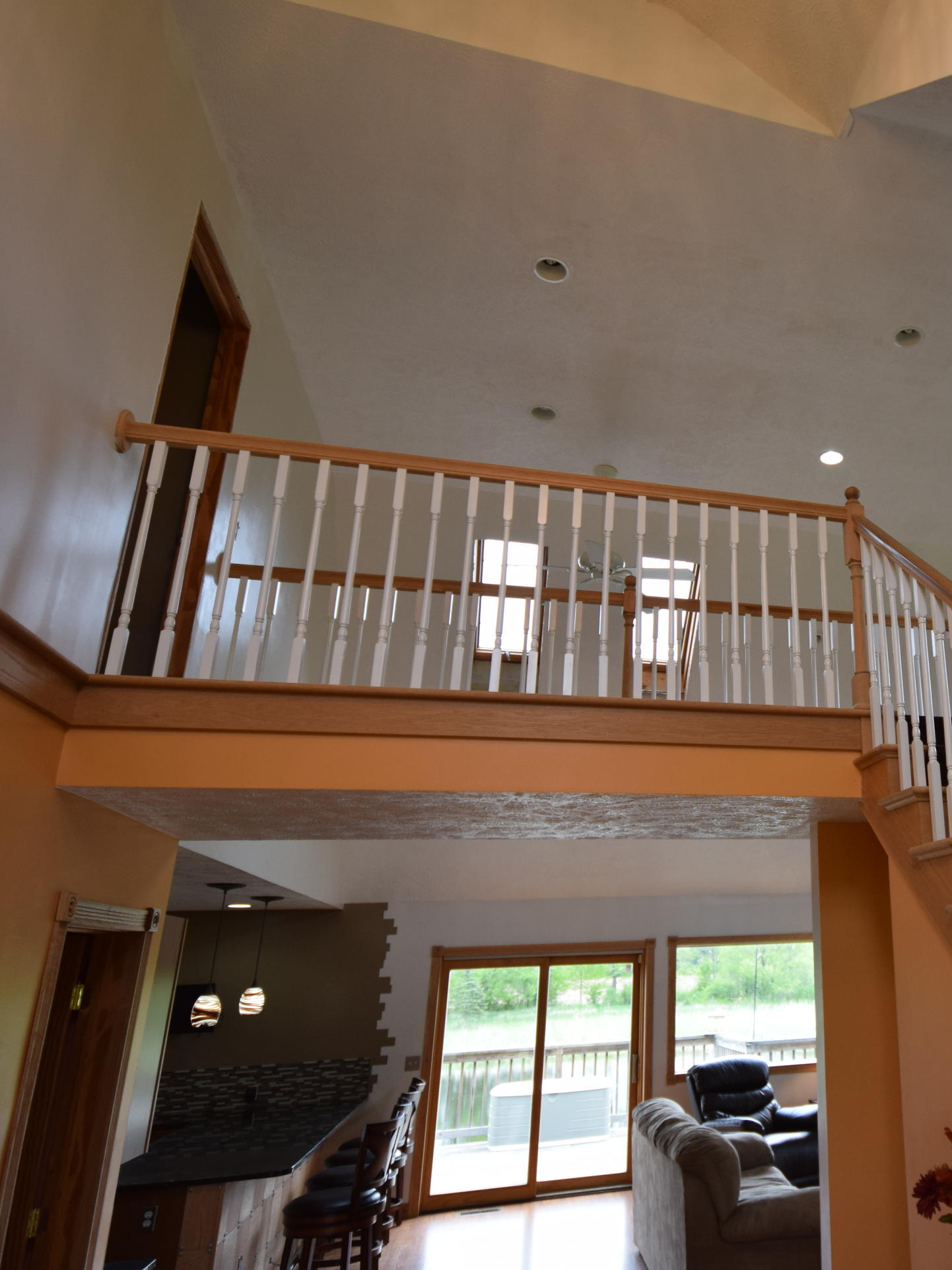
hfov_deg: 50.2
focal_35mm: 25
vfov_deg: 69.9
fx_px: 908
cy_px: 658
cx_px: 827
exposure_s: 1/100
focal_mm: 11
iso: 400
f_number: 5
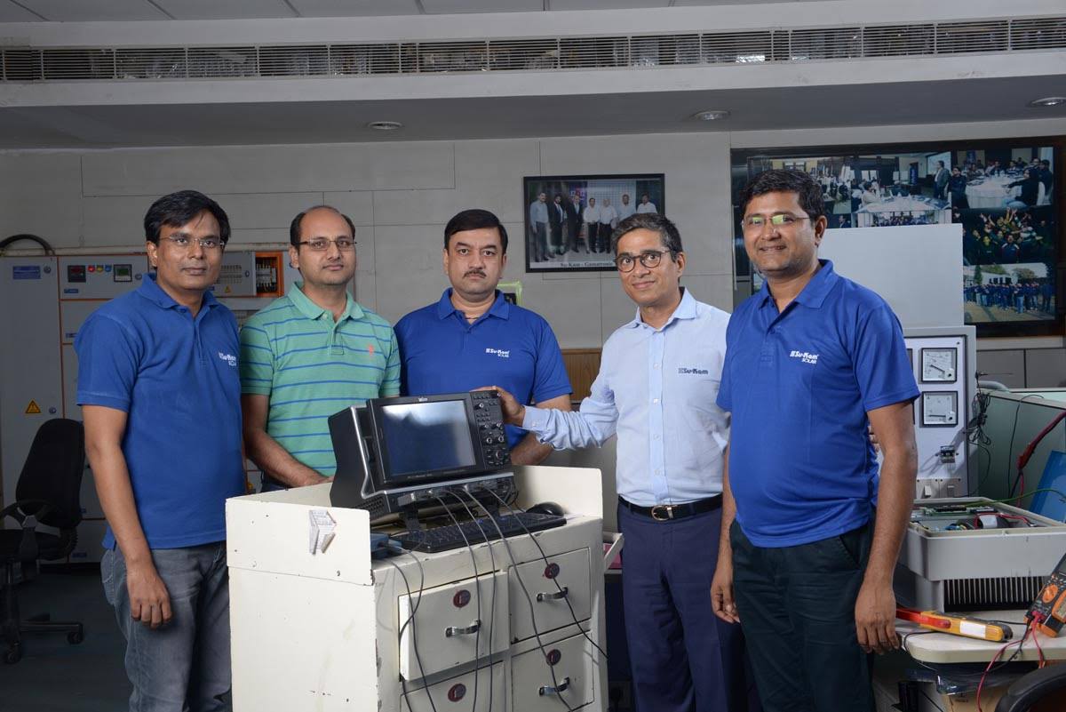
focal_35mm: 42
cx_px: 533
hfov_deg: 46.4
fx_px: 1244
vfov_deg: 31.9
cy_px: 356
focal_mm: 42
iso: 100
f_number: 8
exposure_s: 1/200
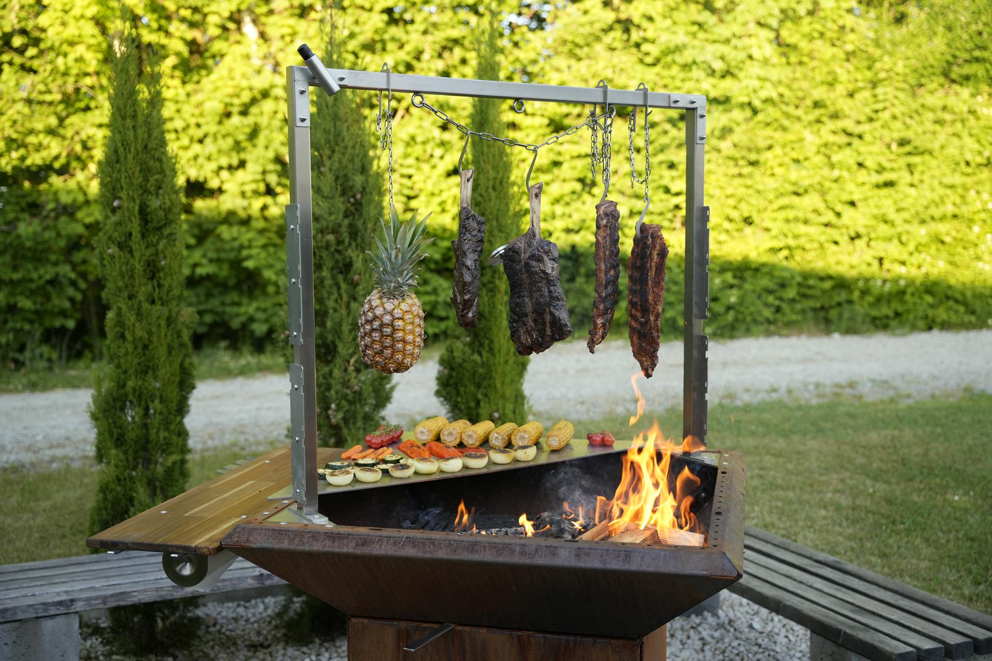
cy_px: 330
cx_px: 496
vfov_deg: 33.3
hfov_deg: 48.4
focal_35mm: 40
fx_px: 1105
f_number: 3.2
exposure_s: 1/250
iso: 200
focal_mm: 40.1
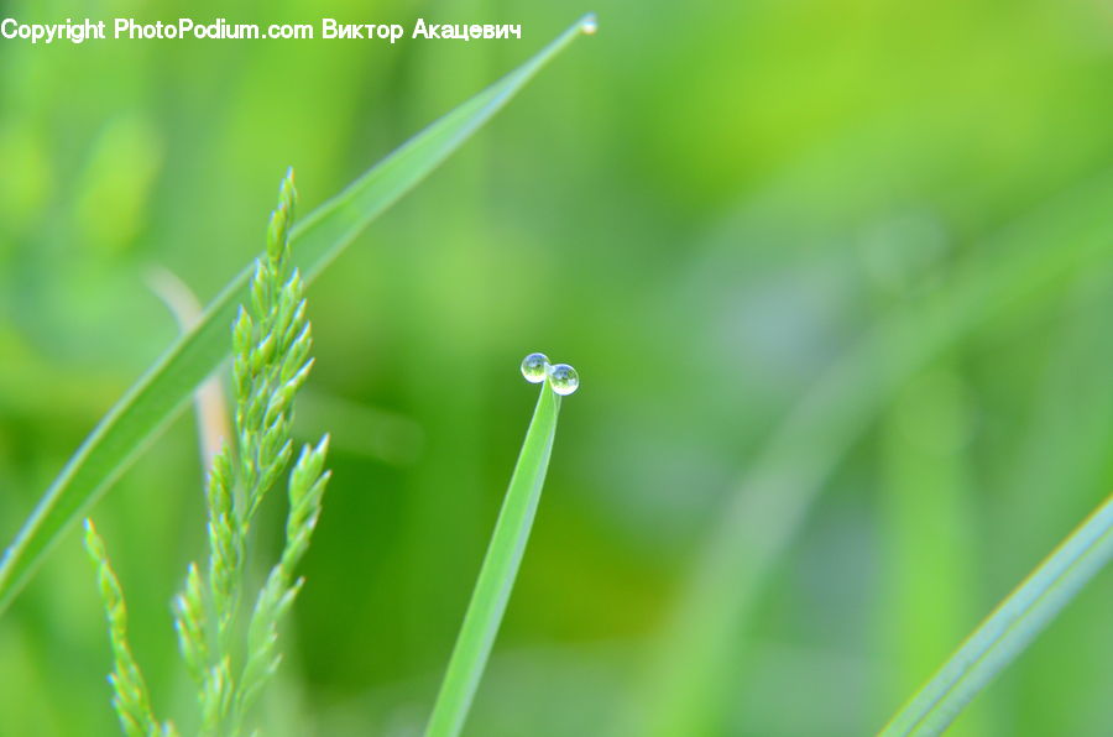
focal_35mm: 158
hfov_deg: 13.1
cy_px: 368
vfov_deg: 8.7
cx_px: 556
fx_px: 4859
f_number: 11
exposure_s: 1/50
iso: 320
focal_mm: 105
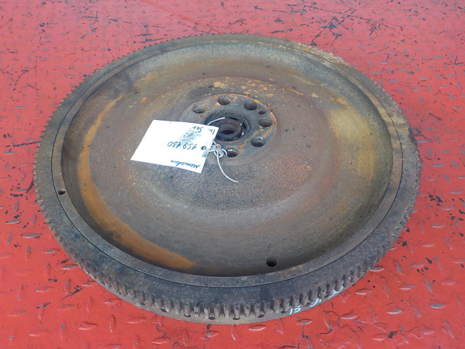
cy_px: 174
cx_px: 232
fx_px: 403
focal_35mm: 30
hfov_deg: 60.0
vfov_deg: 46.8
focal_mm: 4.1
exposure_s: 1/30
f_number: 3.3
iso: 140
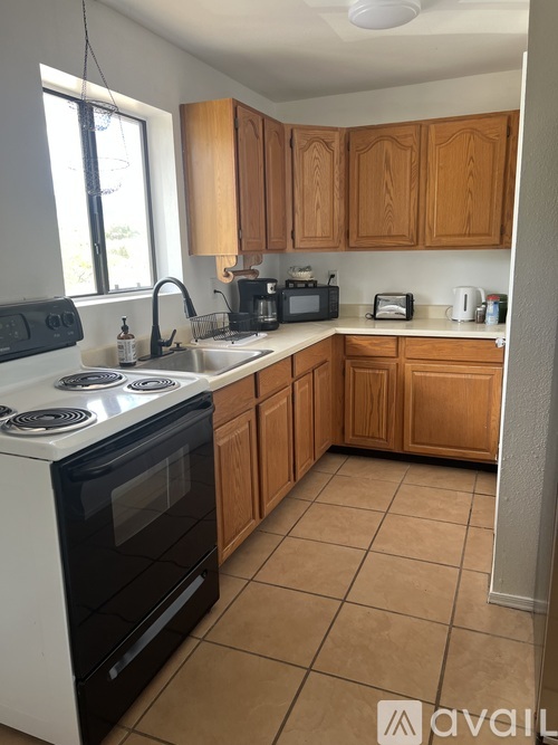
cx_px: 279
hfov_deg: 53.0
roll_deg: +1.9
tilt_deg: -11.2
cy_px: 372
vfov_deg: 67.3
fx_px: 559
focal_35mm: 26
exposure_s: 1/121
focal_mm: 5.7
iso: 80
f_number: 1.5
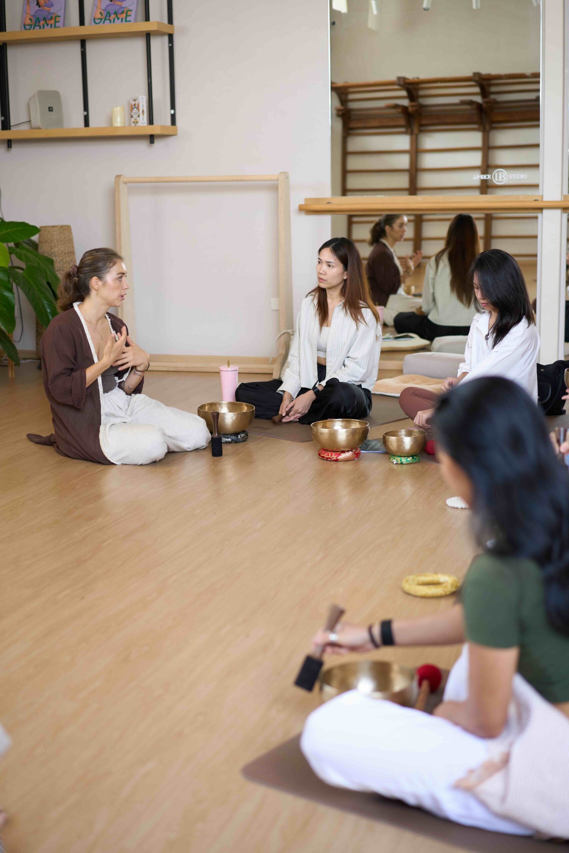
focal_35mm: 55
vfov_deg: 36.2
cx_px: 284
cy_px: 426
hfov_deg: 24.6
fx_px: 1304
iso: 400
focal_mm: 55
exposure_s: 1/200
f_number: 2.2
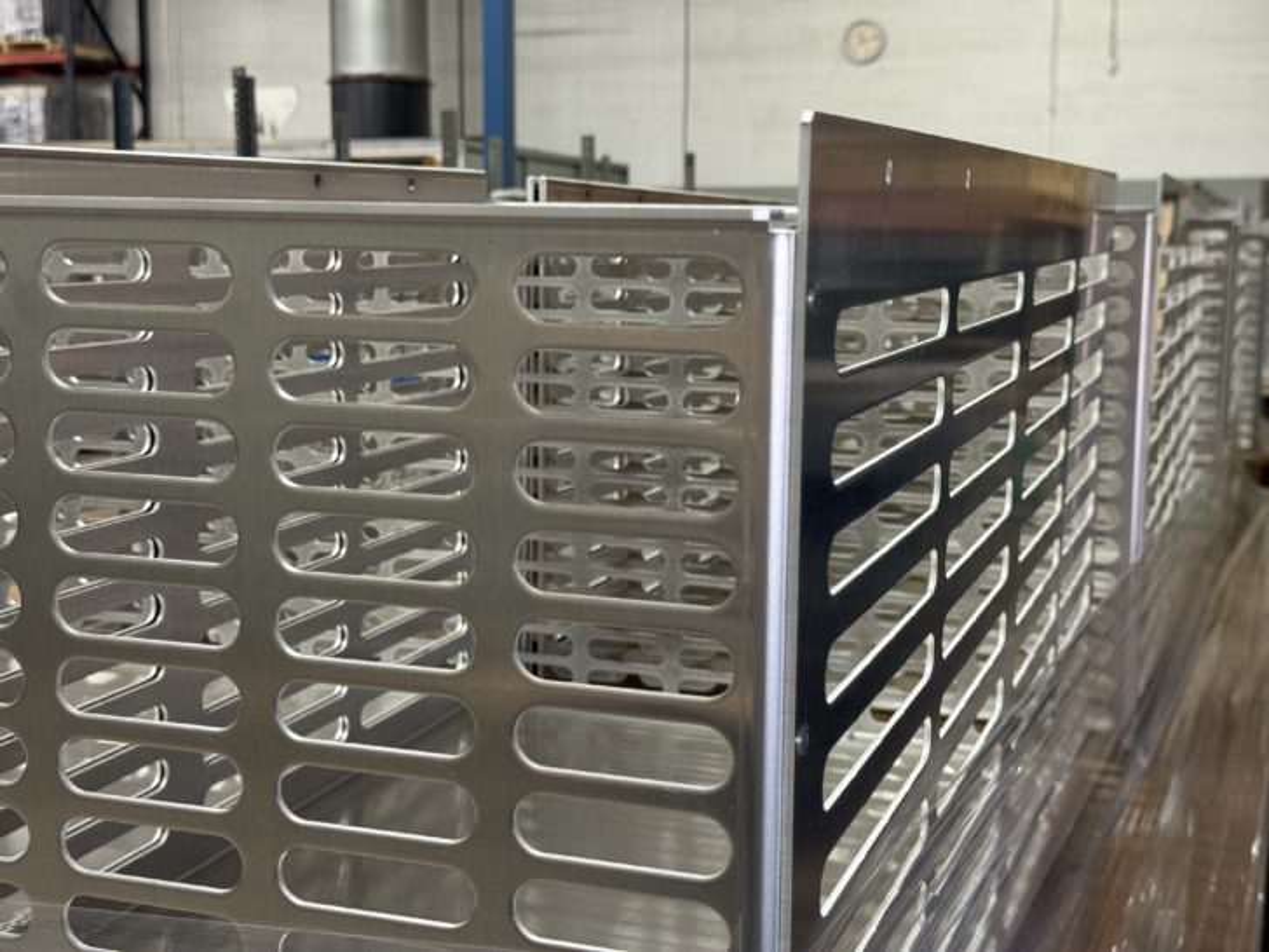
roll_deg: -0.4
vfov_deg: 30.3
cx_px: 634
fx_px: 1760
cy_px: 476
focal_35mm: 48
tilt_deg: -7.7
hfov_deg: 39.7
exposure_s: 1/60
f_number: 1.78
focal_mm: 6.76
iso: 160
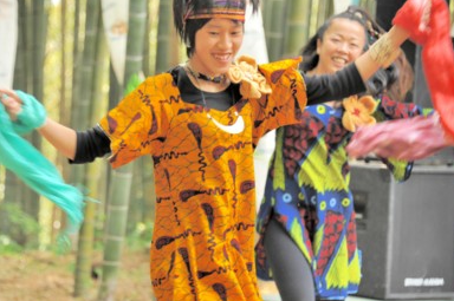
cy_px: 172
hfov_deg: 11.7
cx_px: 208
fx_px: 2217
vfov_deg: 7.8
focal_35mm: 176
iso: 450
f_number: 5.6
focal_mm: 150
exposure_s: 1/125
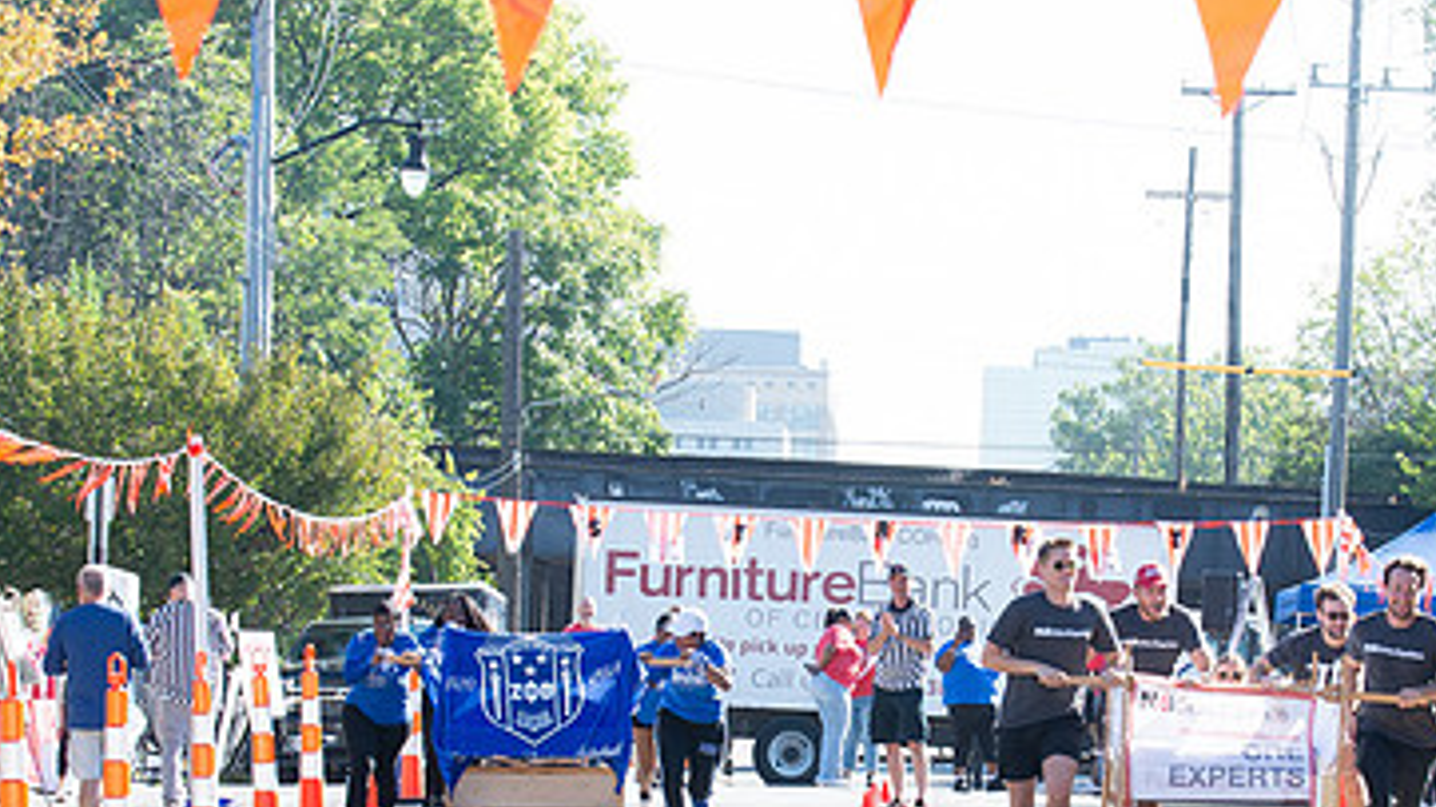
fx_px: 6473
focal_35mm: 170
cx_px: 872
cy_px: 724
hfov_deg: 12.7
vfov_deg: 7.1
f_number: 7.1
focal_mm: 70
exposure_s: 1/250
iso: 200
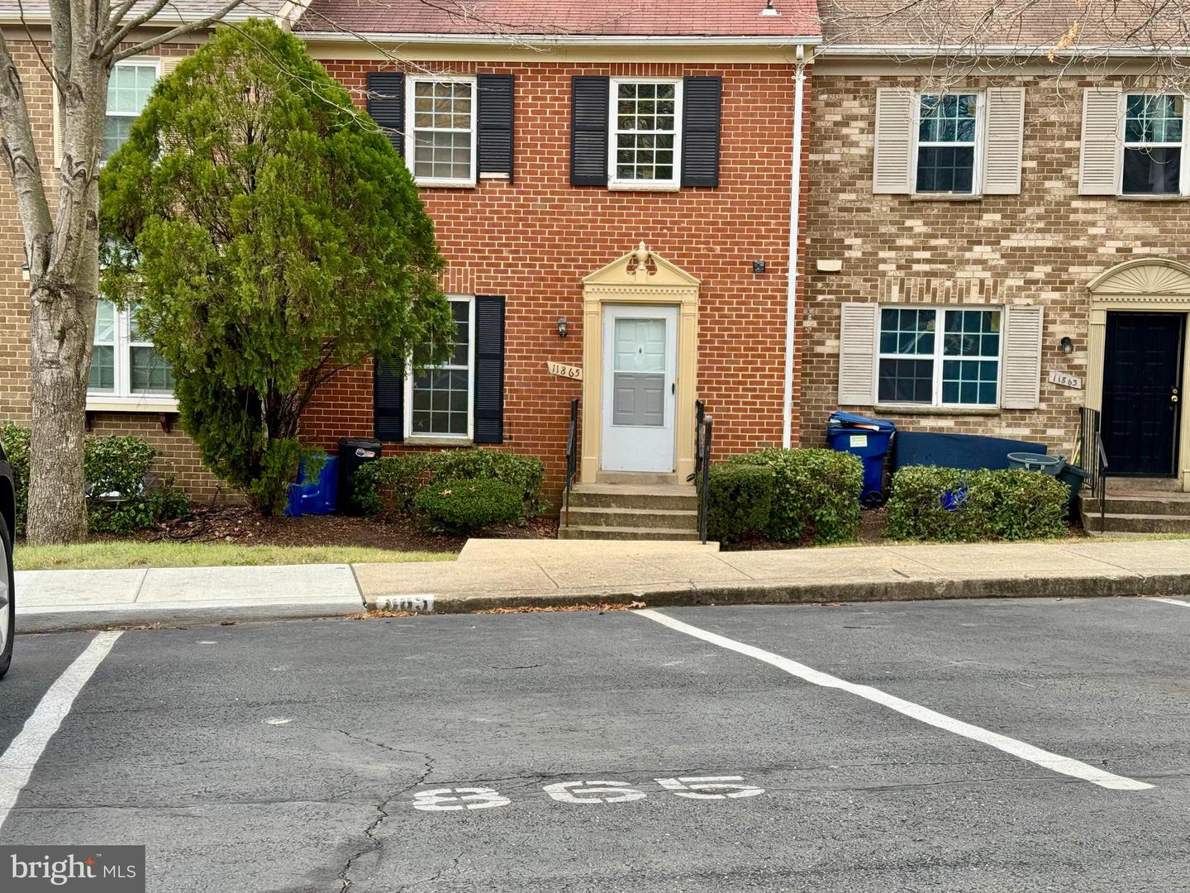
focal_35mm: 48
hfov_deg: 39.7
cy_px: 446
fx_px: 1650
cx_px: 595
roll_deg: -0.9
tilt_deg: -5.1
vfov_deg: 30.3
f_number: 1.78
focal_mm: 6.76
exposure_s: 1/572
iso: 64
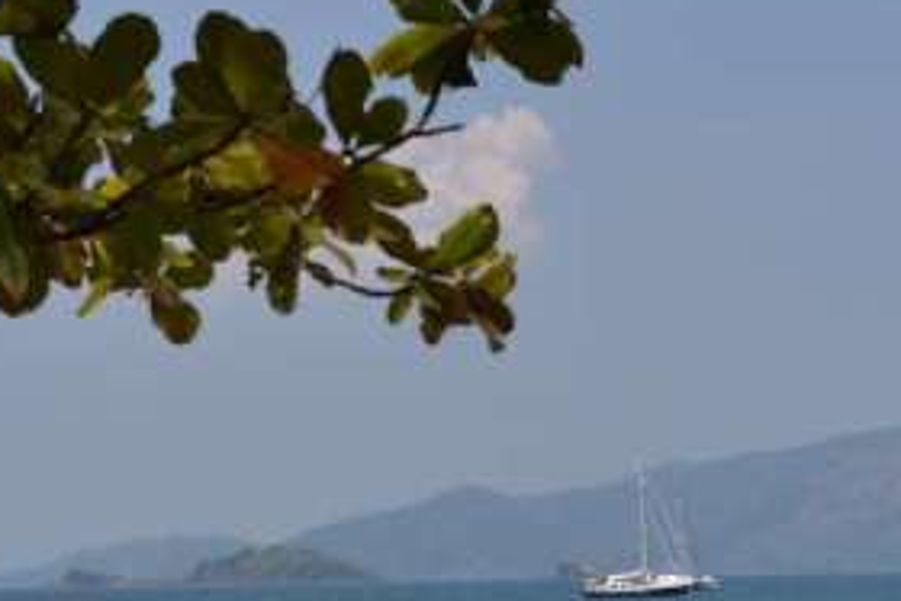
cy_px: 713
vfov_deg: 8.5
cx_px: 621
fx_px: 4006
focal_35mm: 160
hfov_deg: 12.8
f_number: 6.3
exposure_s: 1/160
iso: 100
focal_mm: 56
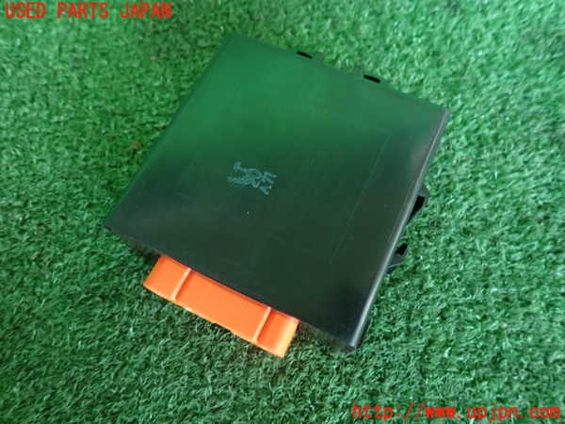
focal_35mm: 25
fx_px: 408
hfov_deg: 69.4
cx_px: 282
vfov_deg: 54.9
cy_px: 212
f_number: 2
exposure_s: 1/30
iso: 200
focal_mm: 4.5
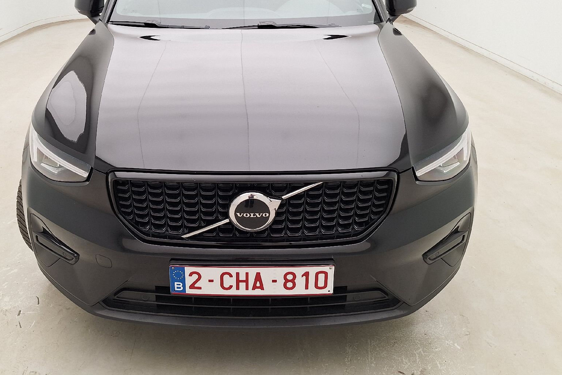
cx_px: 228
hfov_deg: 61.5
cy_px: 134
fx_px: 468
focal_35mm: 30
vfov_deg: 43.2
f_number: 1.8
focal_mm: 5.54
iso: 64
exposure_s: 1/100
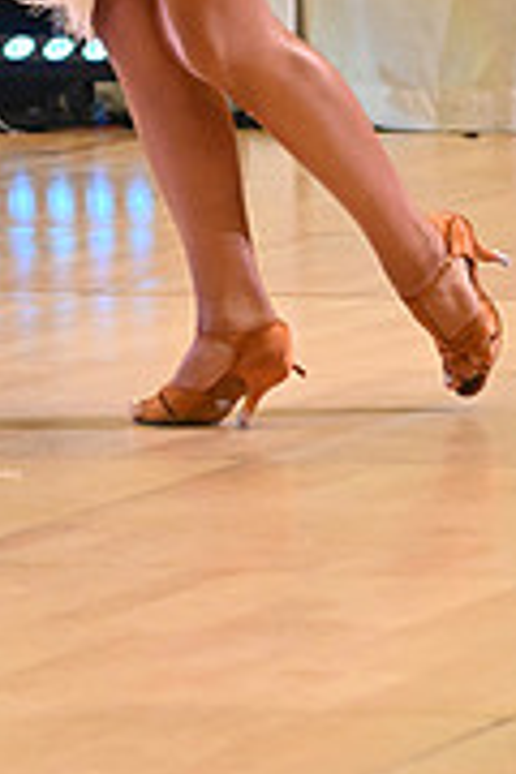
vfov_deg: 5.2
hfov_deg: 3.5
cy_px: -387
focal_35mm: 393
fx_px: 8449
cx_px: 2
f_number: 5.6
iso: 4000
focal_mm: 122
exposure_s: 1/400
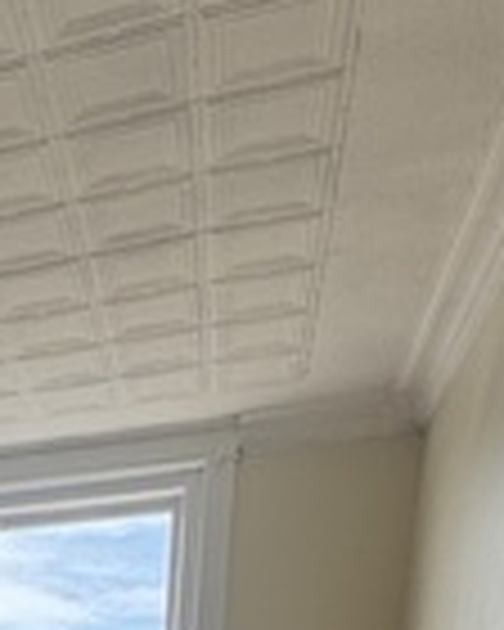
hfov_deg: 20.1
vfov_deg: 20.8
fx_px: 1212
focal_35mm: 65
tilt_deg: -7.2
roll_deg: +0.1
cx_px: -261
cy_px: 1118
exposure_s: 1/445
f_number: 2.2
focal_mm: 2.22
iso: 40
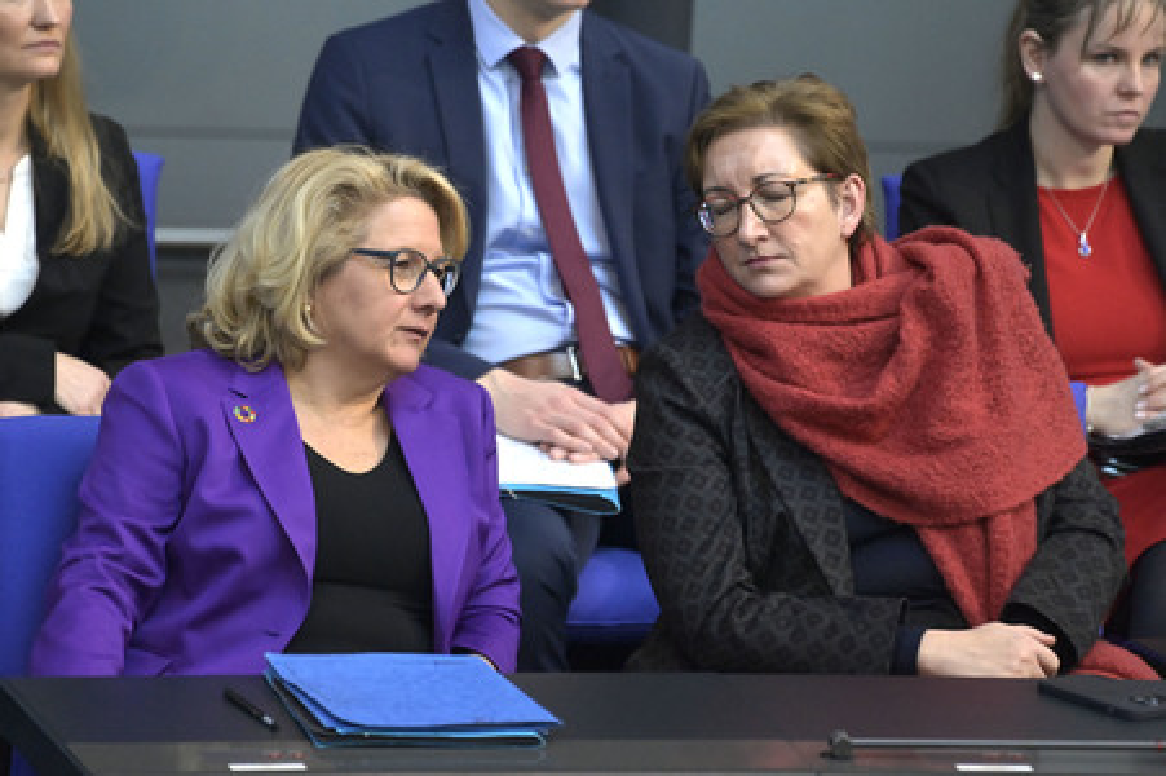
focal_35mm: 440
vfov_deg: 3.1
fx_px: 14240
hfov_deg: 4.7
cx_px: 583
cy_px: 388
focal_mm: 440
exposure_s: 1/400
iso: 8000
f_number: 5.6
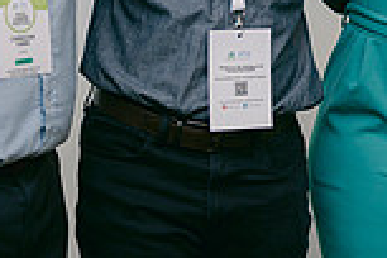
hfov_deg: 10.7
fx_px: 2032
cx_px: 476
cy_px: -94
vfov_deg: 7.2
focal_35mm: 189
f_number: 2
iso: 500
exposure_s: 1/125
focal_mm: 50
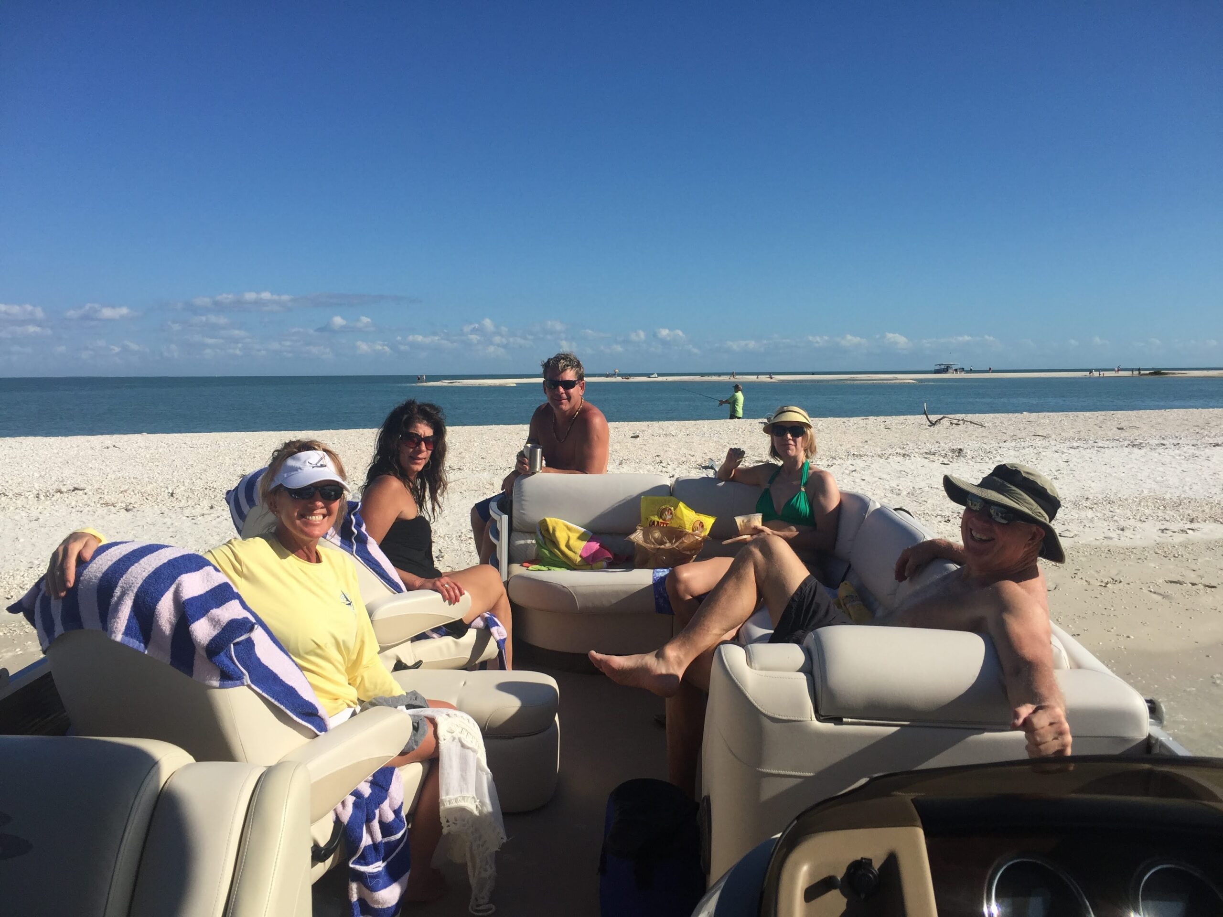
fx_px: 1025
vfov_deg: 48.2
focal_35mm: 29
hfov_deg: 61.7
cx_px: 612
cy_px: 458
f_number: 2.2
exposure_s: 1/3968
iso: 32
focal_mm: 4.15
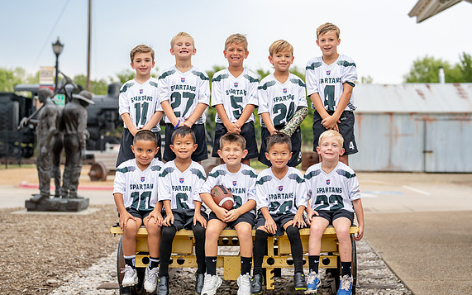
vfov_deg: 22.0
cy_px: 149
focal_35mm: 59
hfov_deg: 34.5
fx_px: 759
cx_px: 242
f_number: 2
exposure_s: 1/800
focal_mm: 50
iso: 400
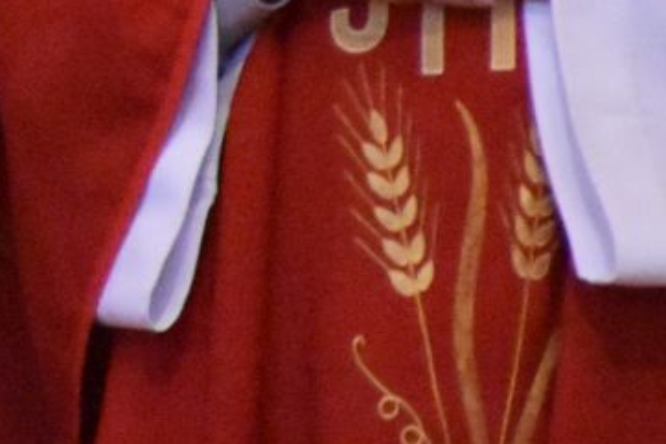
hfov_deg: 1.4
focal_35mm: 1433
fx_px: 26497
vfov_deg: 1.0
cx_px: -686
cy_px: -403
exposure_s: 1/100
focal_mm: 180
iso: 12800
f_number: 6.3
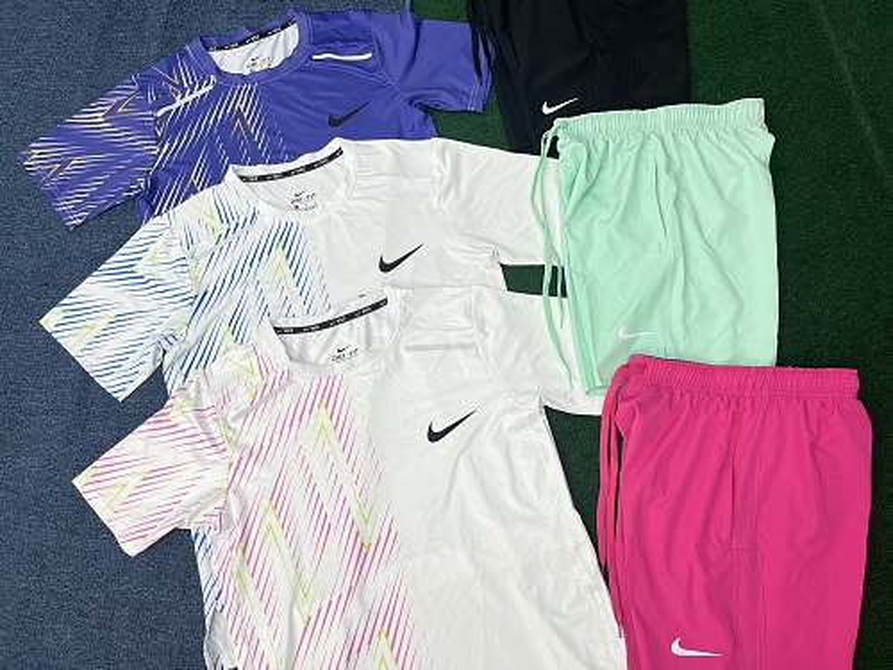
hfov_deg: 67.3
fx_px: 671
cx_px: 446
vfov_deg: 53.1
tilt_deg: -73.9
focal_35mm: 26
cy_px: 335
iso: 80
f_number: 1.6
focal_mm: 5.1
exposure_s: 1/100
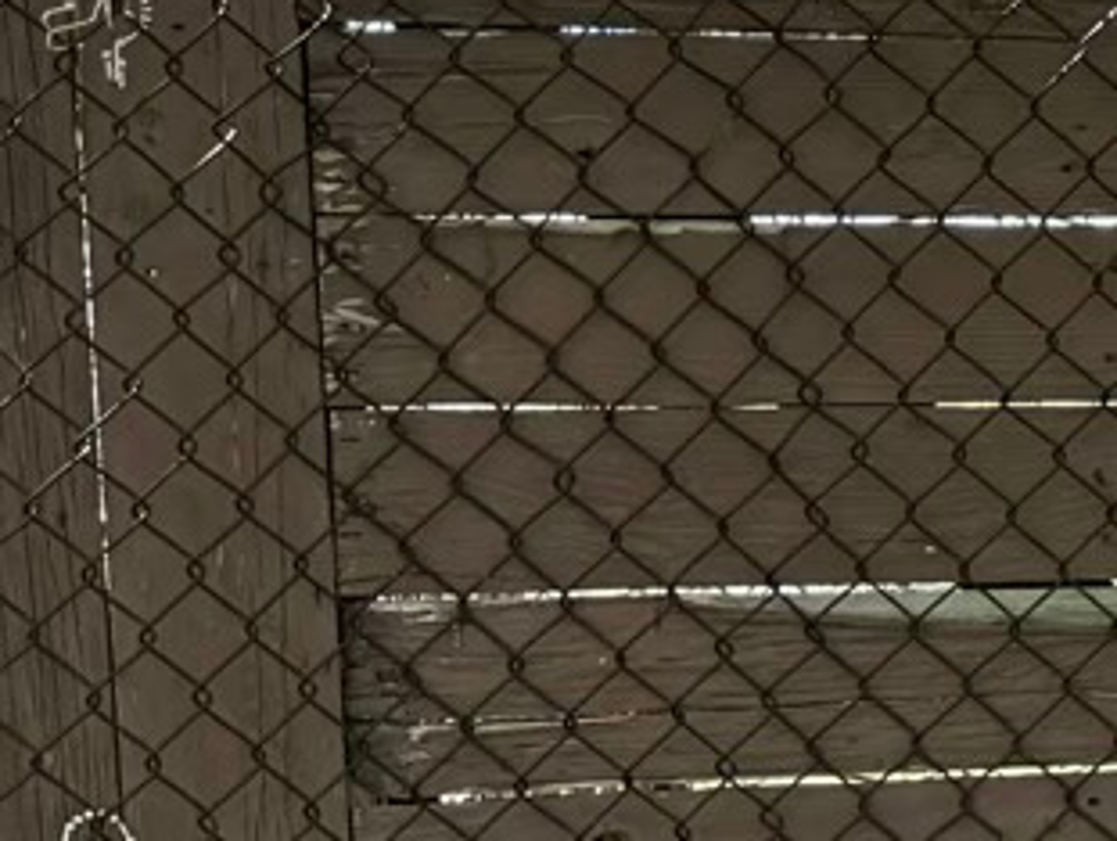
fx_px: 4781
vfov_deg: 10.0
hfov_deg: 10.3
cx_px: 3186
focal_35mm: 148
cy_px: 553
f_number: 1.78
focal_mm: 6.76
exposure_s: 1/812
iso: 80
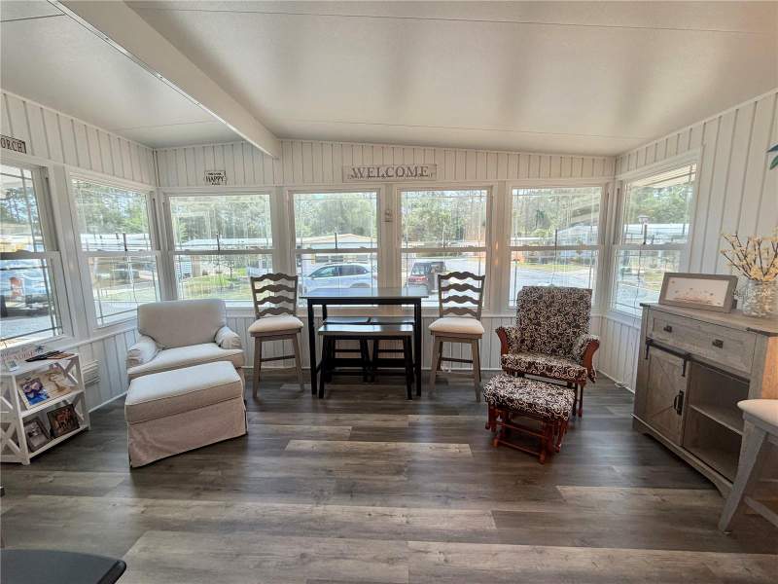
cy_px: 292
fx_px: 315
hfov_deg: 102.1
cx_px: 389
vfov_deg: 85.7
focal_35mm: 14
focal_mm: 2.22
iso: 125
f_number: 2.2
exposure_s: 1/120
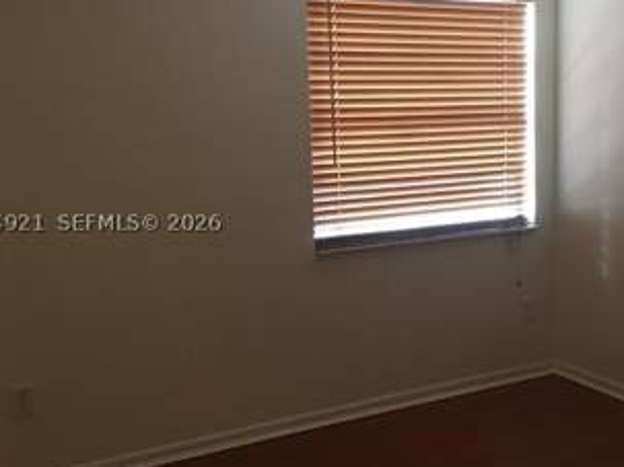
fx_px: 829
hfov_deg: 40.8
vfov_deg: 31.5
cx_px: 412
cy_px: 222
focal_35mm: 46
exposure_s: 1/30
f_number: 2.2
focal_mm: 4.15
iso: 160
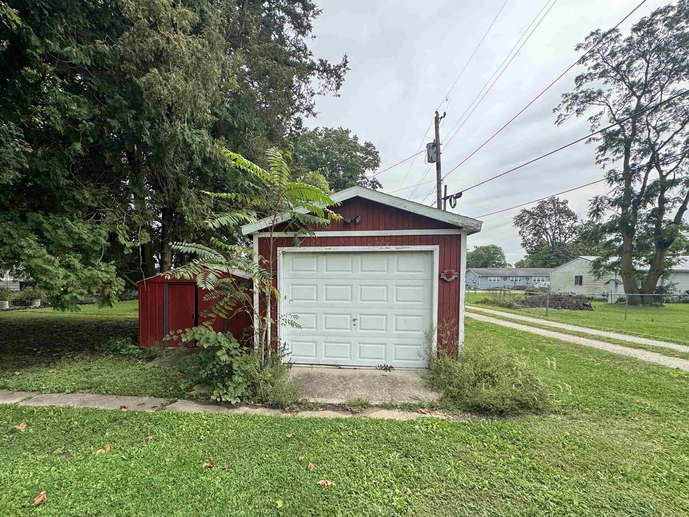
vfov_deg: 77.7
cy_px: 294
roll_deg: +0.8
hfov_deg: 93.9
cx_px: 297
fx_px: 318
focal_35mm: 16
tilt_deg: -1.5
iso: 50
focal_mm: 2.22
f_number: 2.2
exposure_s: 1/707
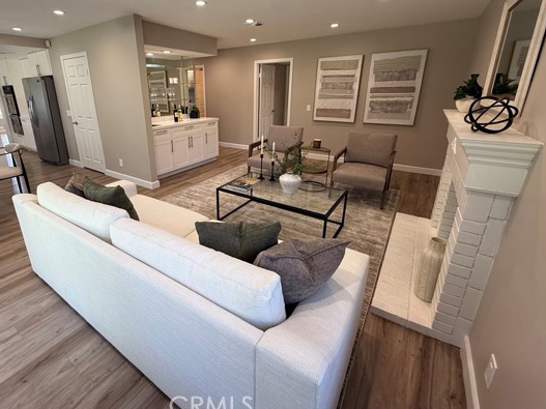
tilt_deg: -17.4
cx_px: 228
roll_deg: +1.1
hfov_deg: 90.2
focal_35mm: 17
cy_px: 172
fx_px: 268
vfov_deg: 74.2
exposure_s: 1/120
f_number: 2.2
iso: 125
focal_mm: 2.22
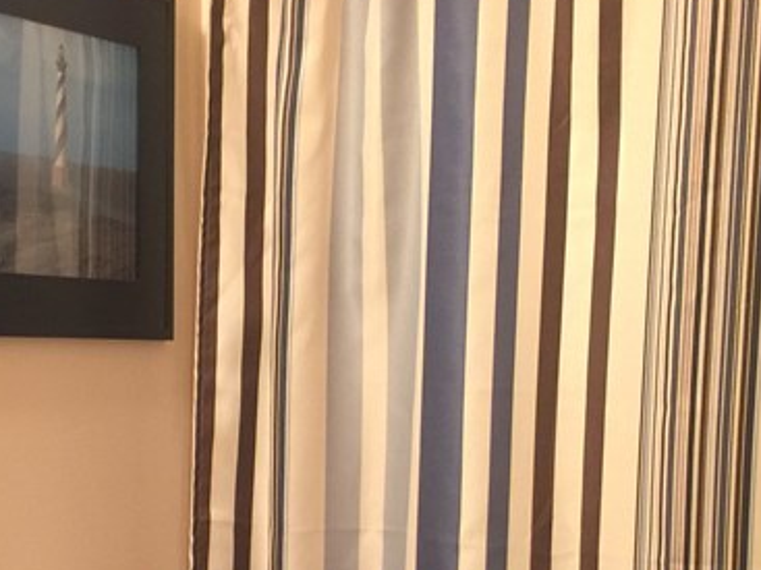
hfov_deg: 24.1
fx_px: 1780
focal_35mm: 81
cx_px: 307
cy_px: 765
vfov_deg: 17.0
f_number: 2.2
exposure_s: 1/15
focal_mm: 4.15
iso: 80
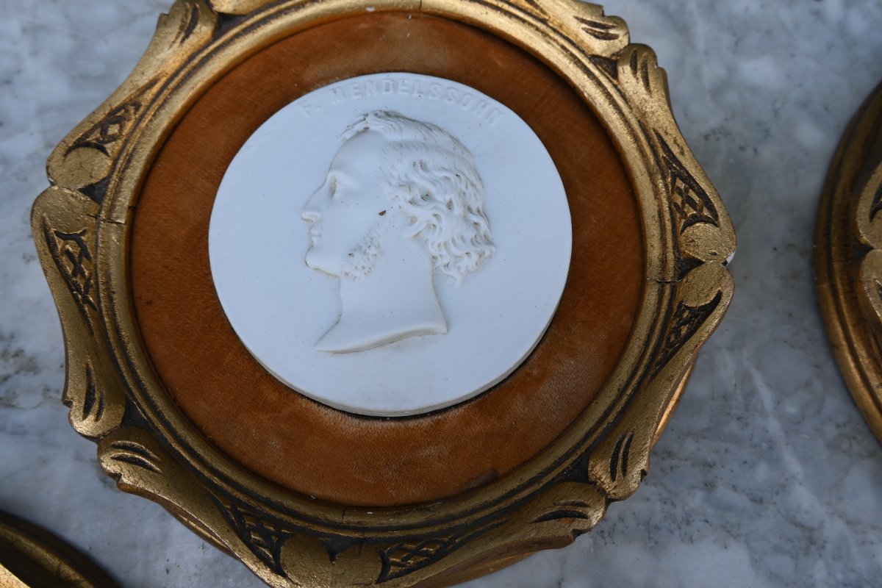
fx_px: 772
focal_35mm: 32
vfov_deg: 41.7
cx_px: 441
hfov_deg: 59.5
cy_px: 294
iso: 200
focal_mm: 21
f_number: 5.6
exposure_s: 1/250
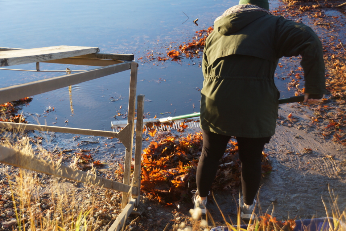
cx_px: 166
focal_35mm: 44
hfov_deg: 44.5
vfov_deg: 30.5
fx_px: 423
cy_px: 121
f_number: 4
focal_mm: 28
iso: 160
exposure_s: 1/60
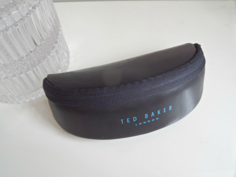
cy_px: 88
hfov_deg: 56.8
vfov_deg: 44.2
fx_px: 218
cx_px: 118
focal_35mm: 32
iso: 120
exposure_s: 1/45
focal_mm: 5.3
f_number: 3.4
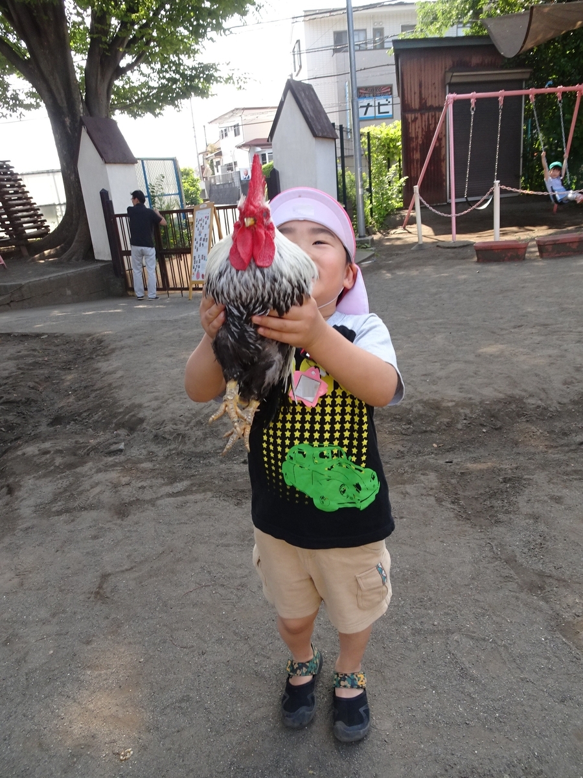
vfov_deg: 71.6
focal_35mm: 24
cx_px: 292
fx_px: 539
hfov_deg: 56.8
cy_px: 389
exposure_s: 1/250
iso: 125
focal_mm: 4.1
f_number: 3.5
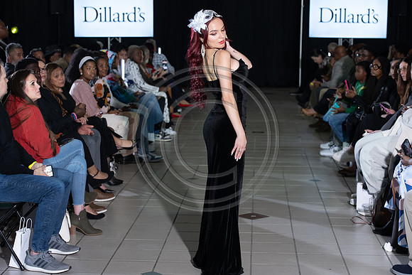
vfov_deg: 17.1
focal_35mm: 80
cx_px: 206
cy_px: 138
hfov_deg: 25.4
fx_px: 916
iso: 1250
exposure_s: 1/160
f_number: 5
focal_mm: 80
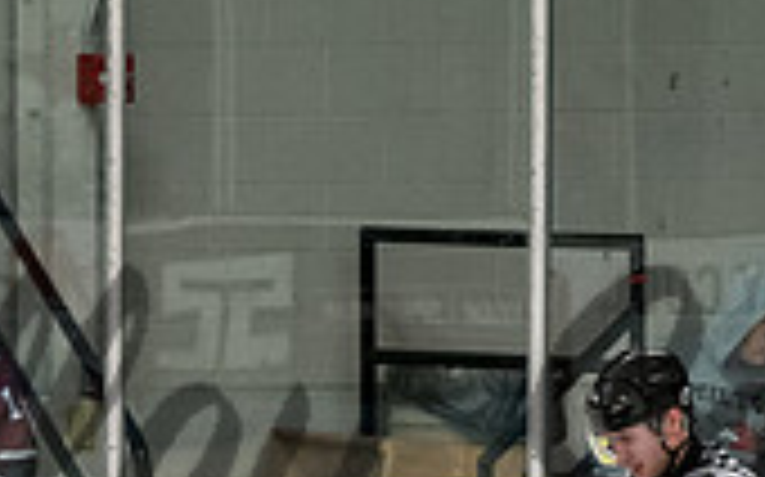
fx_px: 16835
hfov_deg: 2.6
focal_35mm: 808
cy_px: 799
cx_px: 522
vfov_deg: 1.6
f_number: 4
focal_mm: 155
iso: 4000
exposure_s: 1/800
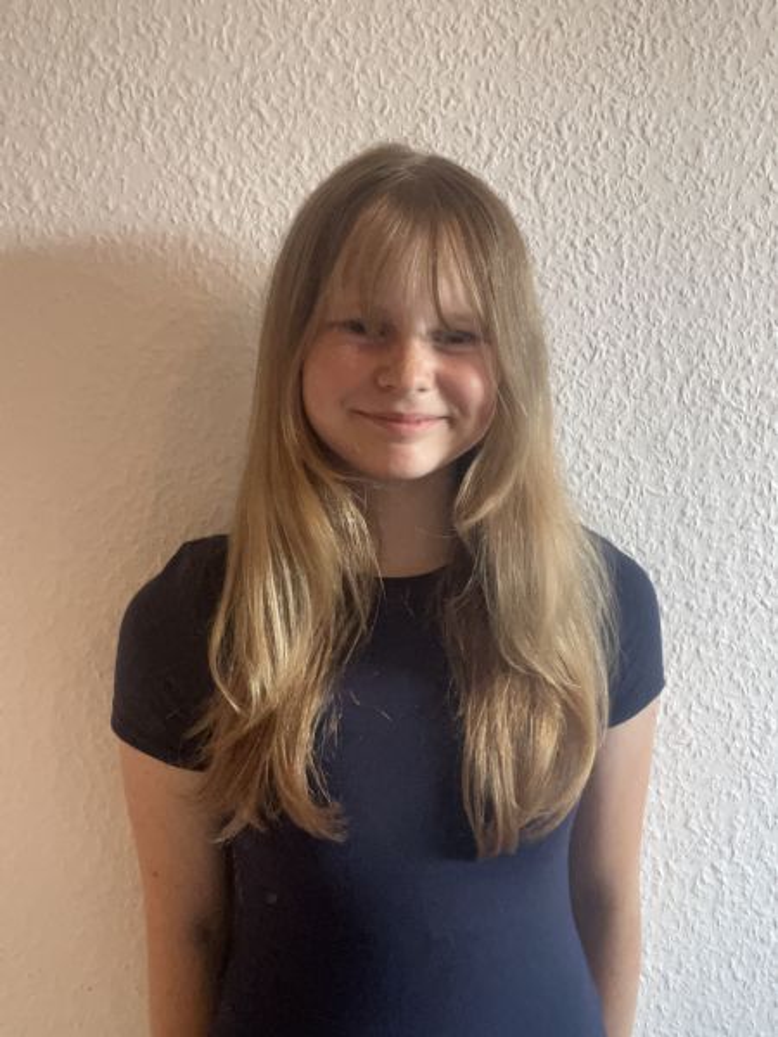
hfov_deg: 46.8
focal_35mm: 30
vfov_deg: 60.0
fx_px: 899
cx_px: 389
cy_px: 518
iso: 320
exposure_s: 1/60
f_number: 2.2
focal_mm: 2.71
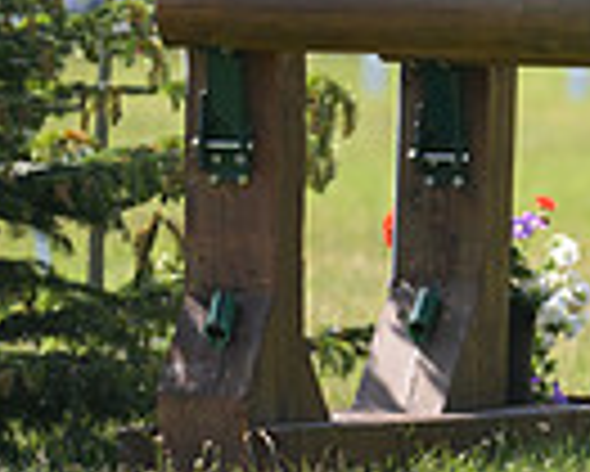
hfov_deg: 1.3
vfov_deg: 1.0
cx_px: 1144
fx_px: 26177
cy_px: -227
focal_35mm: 1498
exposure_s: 1/1250
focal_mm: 360
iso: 500
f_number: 5
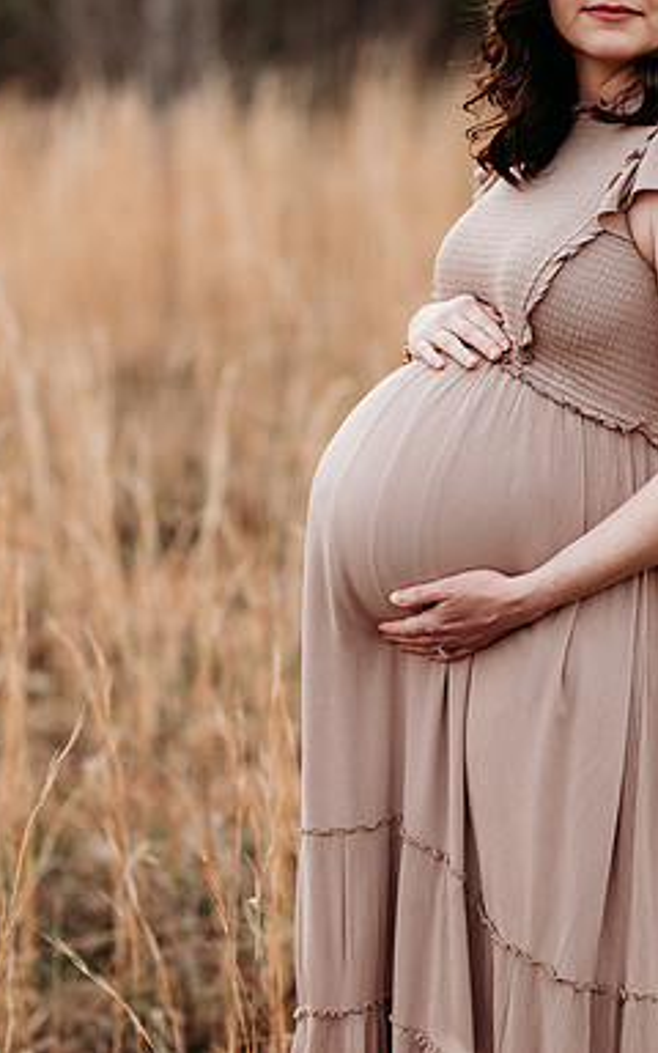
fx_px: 3759
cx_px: 230
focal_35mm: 131
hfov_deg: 10.0
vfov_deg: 15.9
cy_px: 525
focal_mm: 85
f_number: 2.5
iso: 160
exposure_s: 1/400
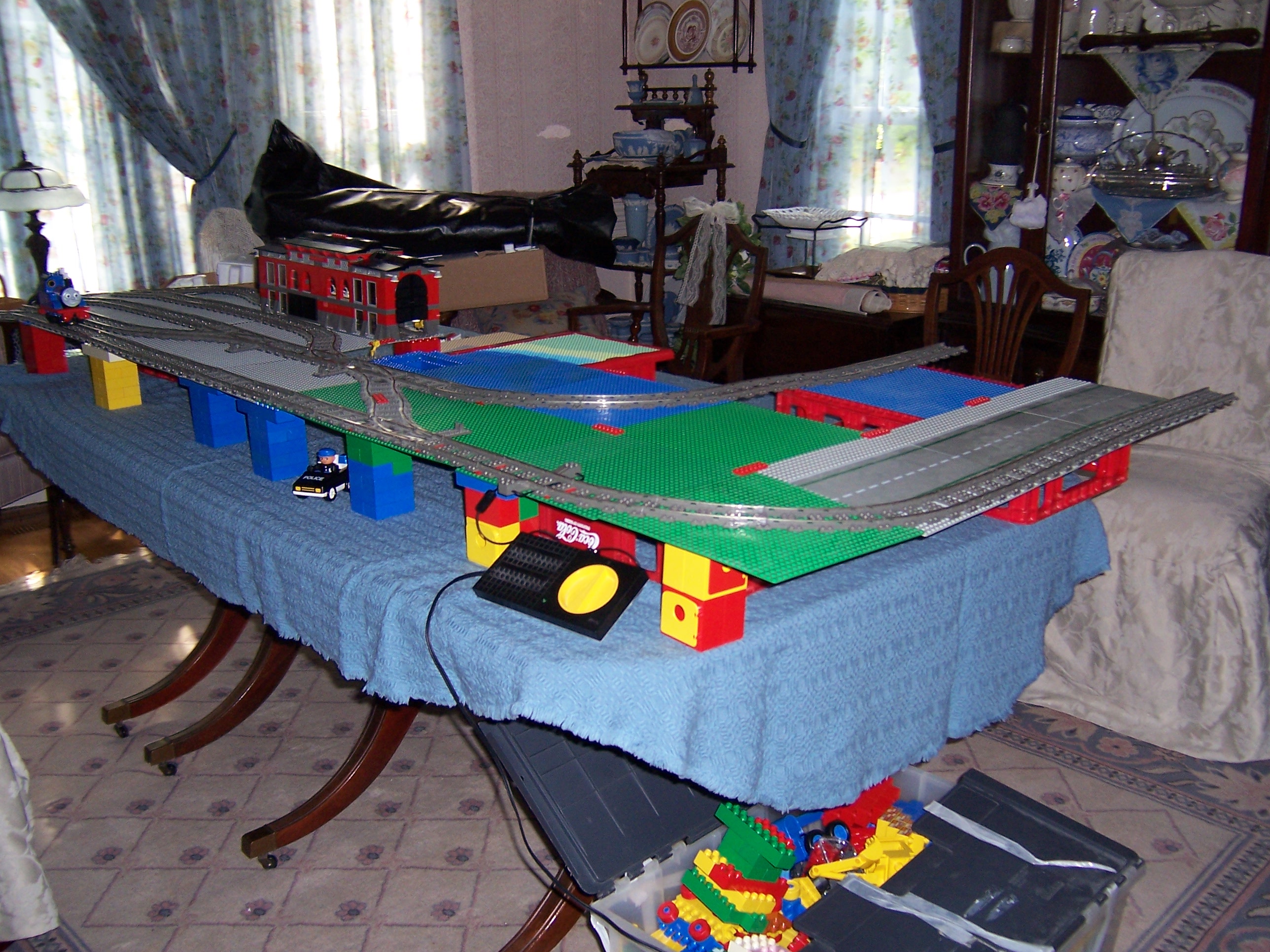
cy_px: 476
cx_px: 635
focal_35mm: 33
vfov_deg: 42.9
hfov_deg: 55.4
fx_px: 1211
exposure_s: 1/60
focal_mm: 5.5
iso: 140
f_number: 2.8
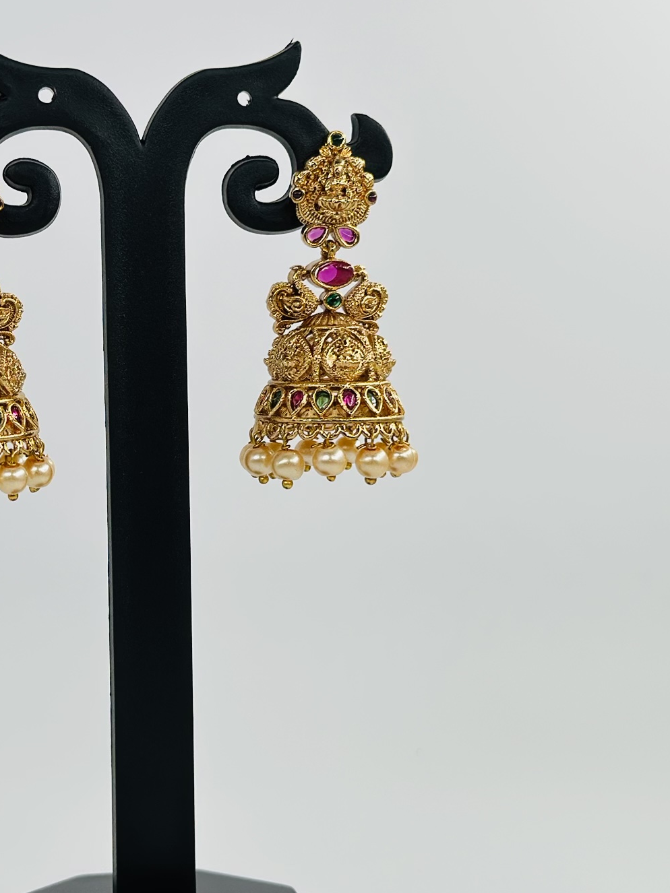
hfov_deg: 20.0
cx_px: 169
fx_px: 1885
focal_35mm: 73
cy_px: 487
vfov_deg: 26.7
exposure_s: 1/1751
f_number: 1.78
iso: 80
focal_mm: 6.86
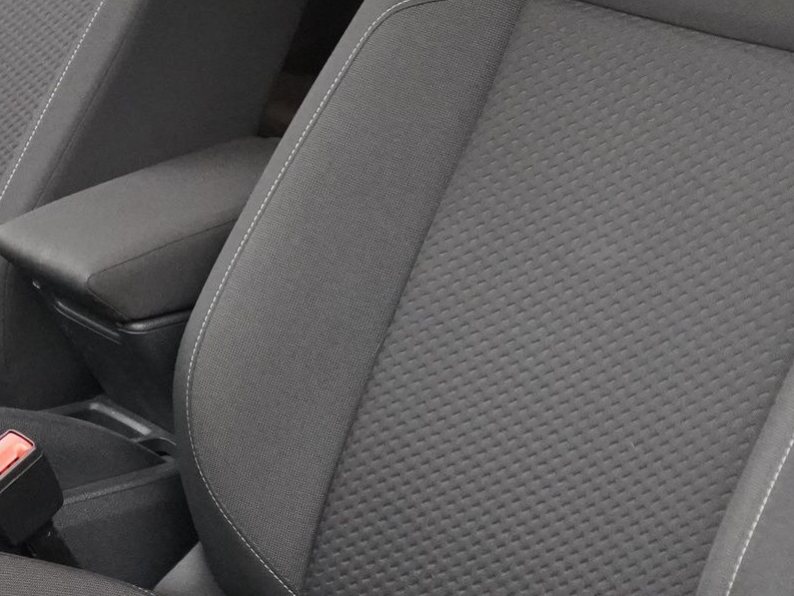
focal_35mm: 94
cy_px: 165
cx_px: 295
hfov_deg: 20.8
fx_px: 2156
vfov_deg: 15.7
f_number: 4
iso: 12800
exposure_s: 1/125
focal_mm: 31
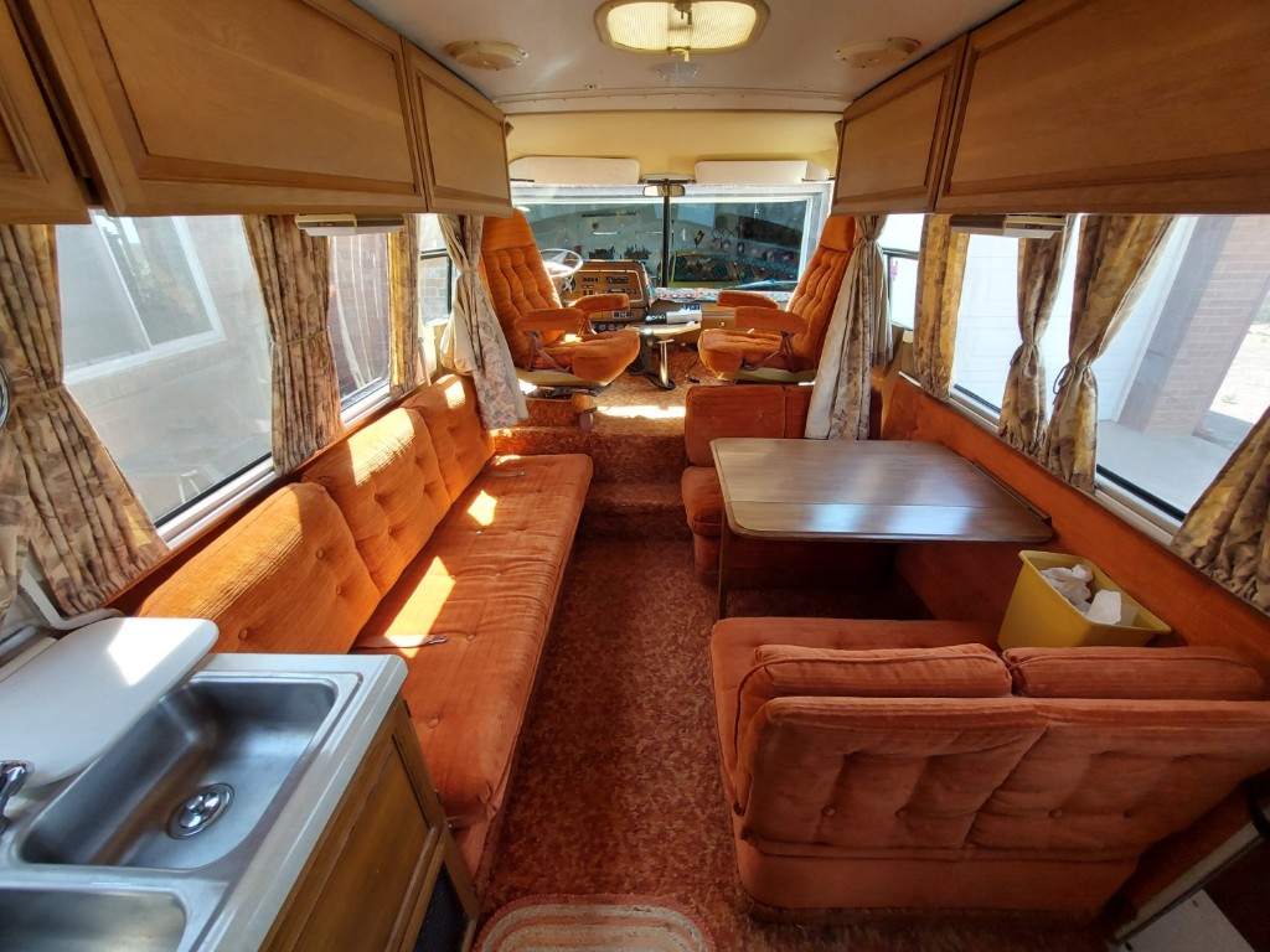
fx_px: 477
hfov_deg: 106.2
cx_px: 635
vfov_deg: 89.9
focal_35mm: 13
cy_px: 476
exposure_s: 1/50
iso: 64
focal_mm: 1.74
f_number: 2.2
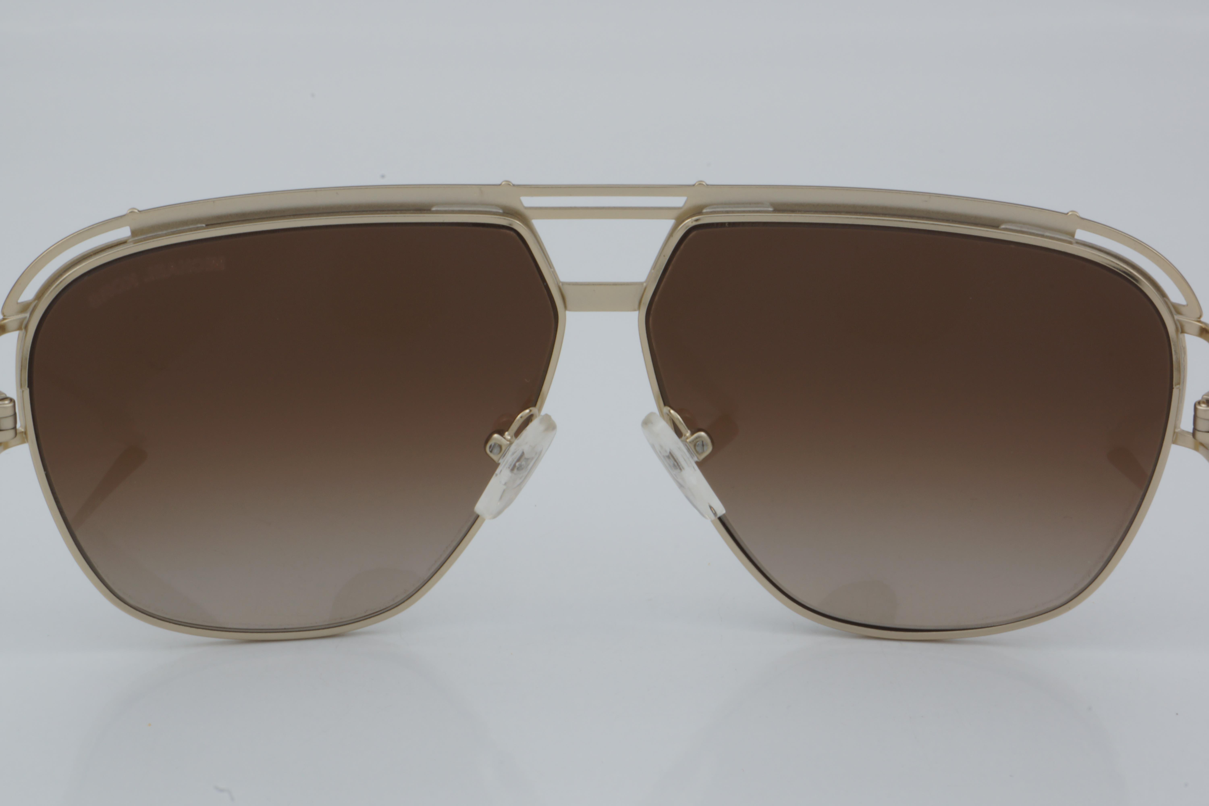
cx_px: 604
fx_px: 2770
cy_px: 403
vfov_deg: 16.6
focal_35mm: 82
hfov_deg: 24.6
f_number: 32
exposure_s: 1/4
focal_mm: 55
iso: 100
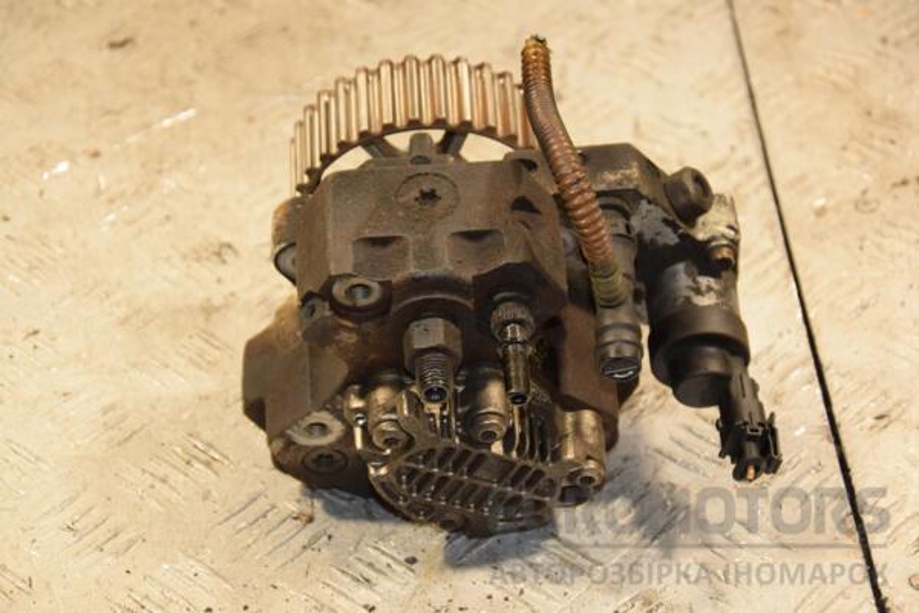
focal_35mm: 105
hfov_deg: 19.5
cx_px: 460
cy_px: 306
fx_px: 2680
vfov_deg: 13.0
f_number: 5.3
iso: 800
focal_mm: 70
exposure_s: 1/100
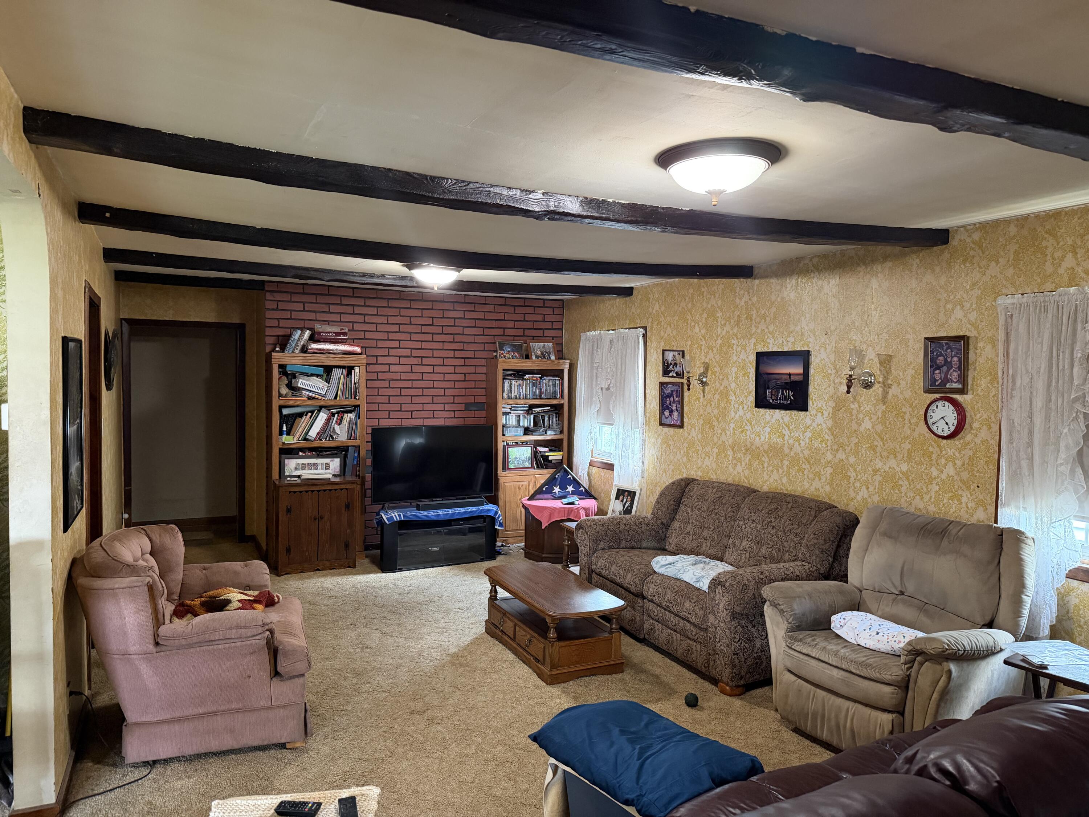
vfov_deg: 56.8
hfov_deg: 71.6
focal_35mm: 24
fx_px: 755
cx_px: 544
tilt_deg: -2.2
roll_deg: -0.5
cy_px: 408
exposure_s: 1/40
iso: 640
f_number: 1.78
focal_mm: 6.76
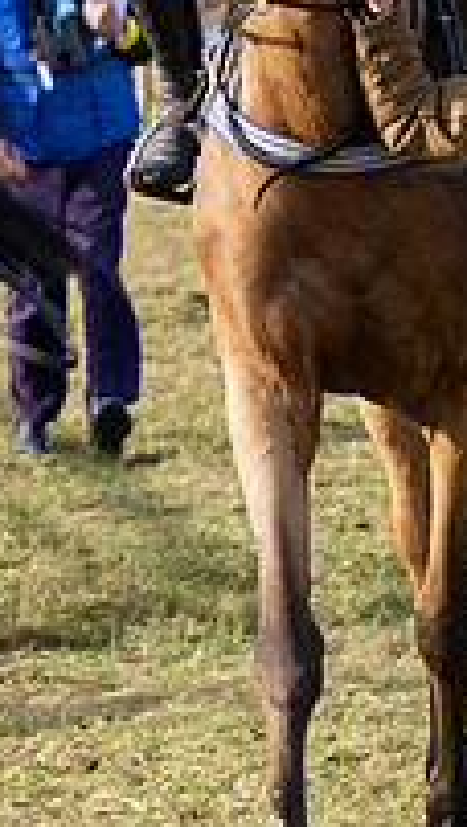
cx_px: 304
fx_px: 9860
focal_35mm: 449
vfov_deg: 4.8
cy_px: -86
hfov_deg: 2.7
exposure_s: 1/2000
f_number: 4
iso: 400
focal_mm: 72
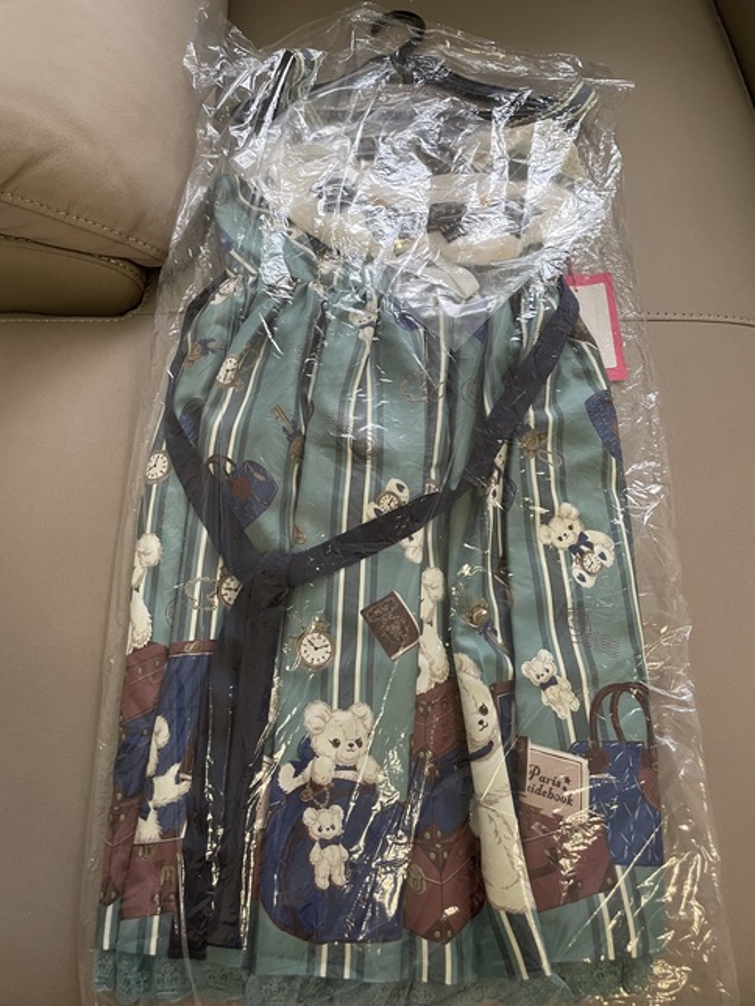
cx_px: 378
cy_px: 503
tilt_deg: -69.7
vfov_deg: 67.3
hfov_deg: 53.1
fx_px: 756
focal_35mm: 26
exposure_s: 1/50
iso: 160
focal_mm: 4.2
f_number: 1.6
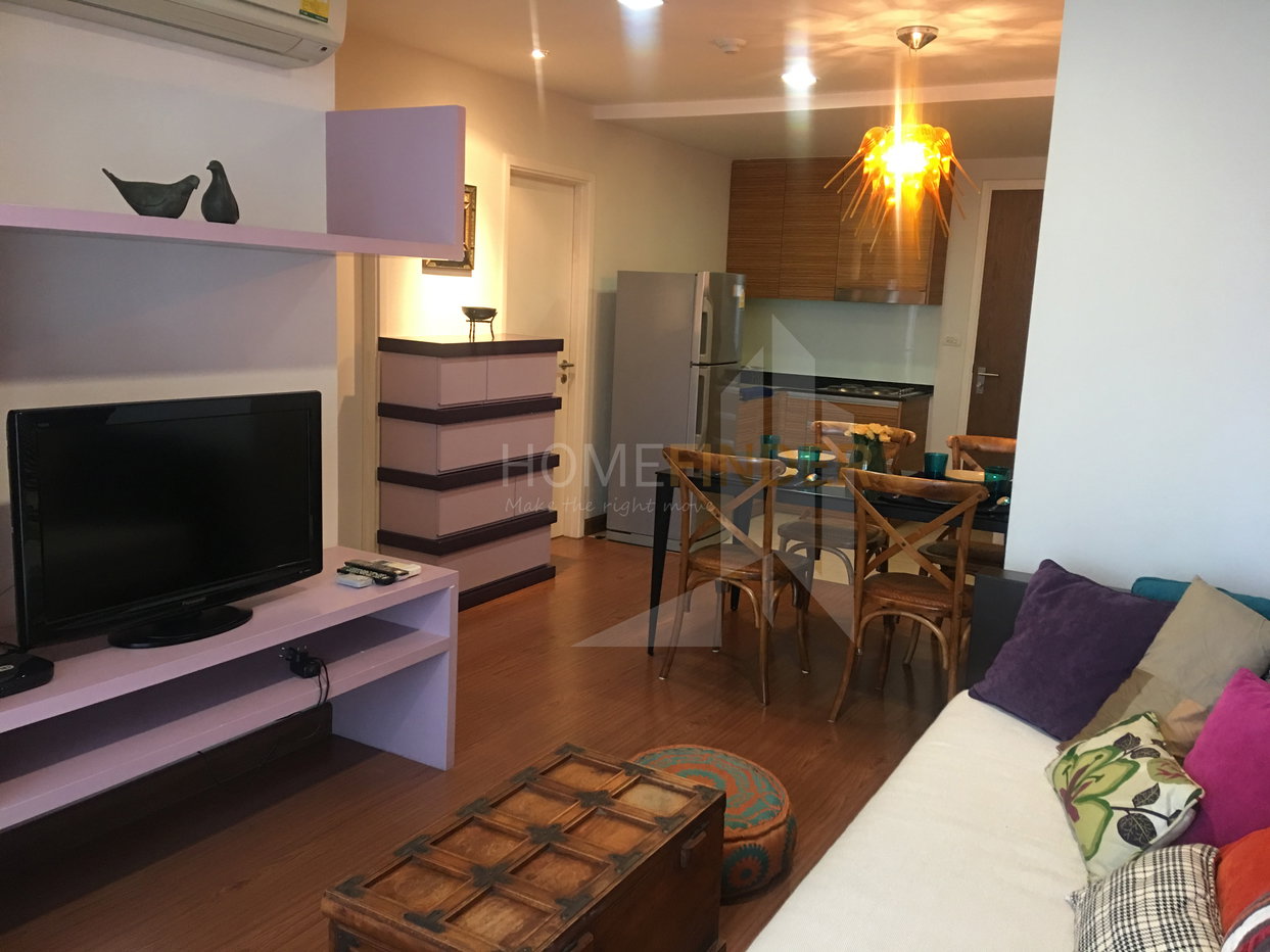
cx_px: 635
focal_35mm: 29
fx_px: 1064
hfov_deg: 61.7
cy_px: 476
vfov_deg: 48.2
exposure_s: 1/10
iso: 100
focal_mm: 4.15
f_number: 2.2
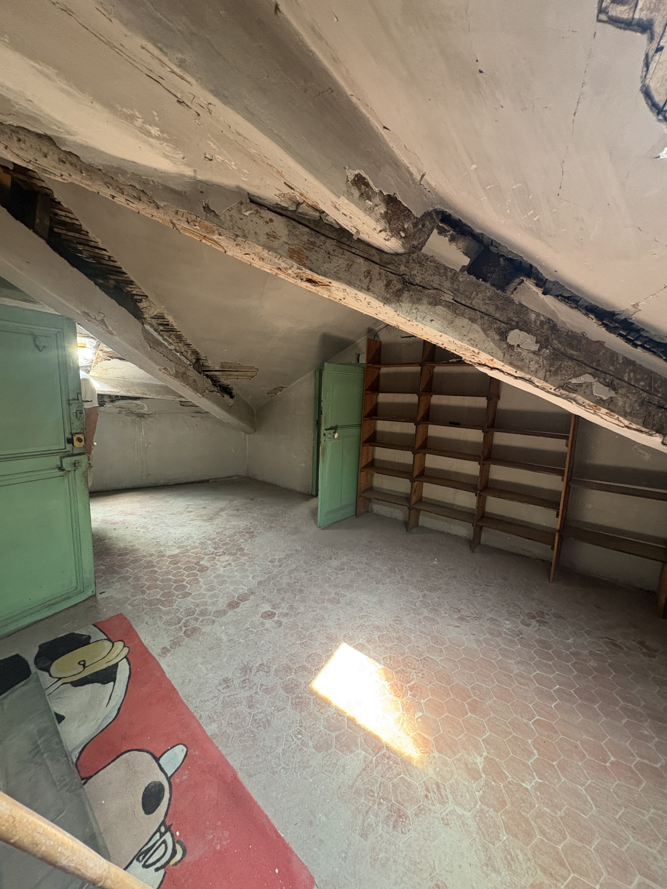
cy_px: 444
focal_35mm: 14
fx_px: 360
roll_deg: -2.7
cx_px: 334
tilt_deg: -7.9
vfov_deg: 102.1
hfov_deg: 85.7
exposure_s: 1/60
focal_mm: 2.22
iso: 400
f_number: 2.2
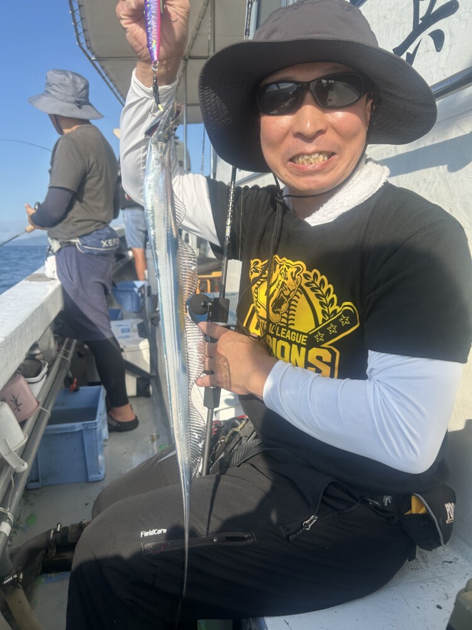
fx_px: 473
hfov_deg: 53.1
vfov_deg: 67.3
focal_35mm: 26
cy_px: 315
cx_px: 236
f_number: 1.5
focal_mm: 5.7
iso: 50
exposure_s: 1/2762
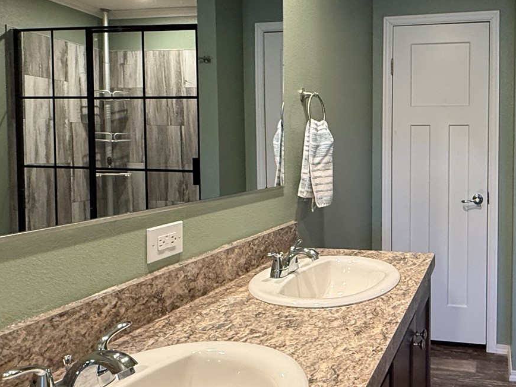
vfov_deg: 42.8
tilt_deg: -1.5
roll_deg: -0.5
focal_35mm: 33
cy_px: 160
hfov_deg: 52.5
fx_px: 492
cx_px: 398
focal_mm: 2.22
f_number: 2.2
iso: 320
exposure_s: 1/60
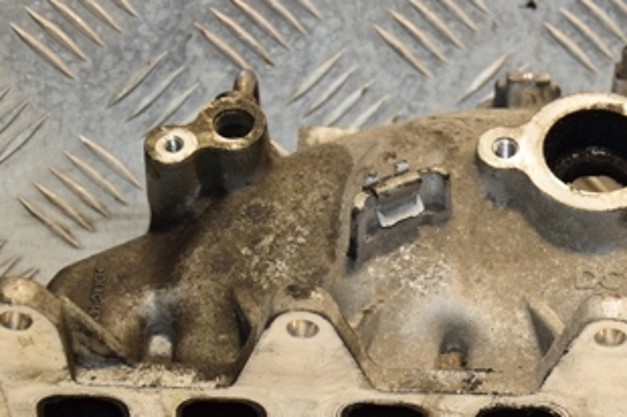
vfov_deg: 8.5
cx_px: 613
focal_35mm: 161
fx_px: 2801
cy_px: 285
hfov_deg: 12.6
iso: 800
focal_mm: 52
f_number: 5
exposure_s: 1/200
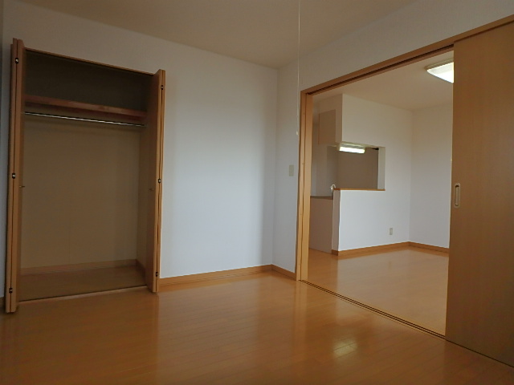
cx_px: 257
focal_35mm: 21
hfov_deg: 79.0
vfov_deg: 63.4
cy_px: 192
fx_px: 312
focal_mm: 3.7
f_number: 3.5
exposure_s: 1/100
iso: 125
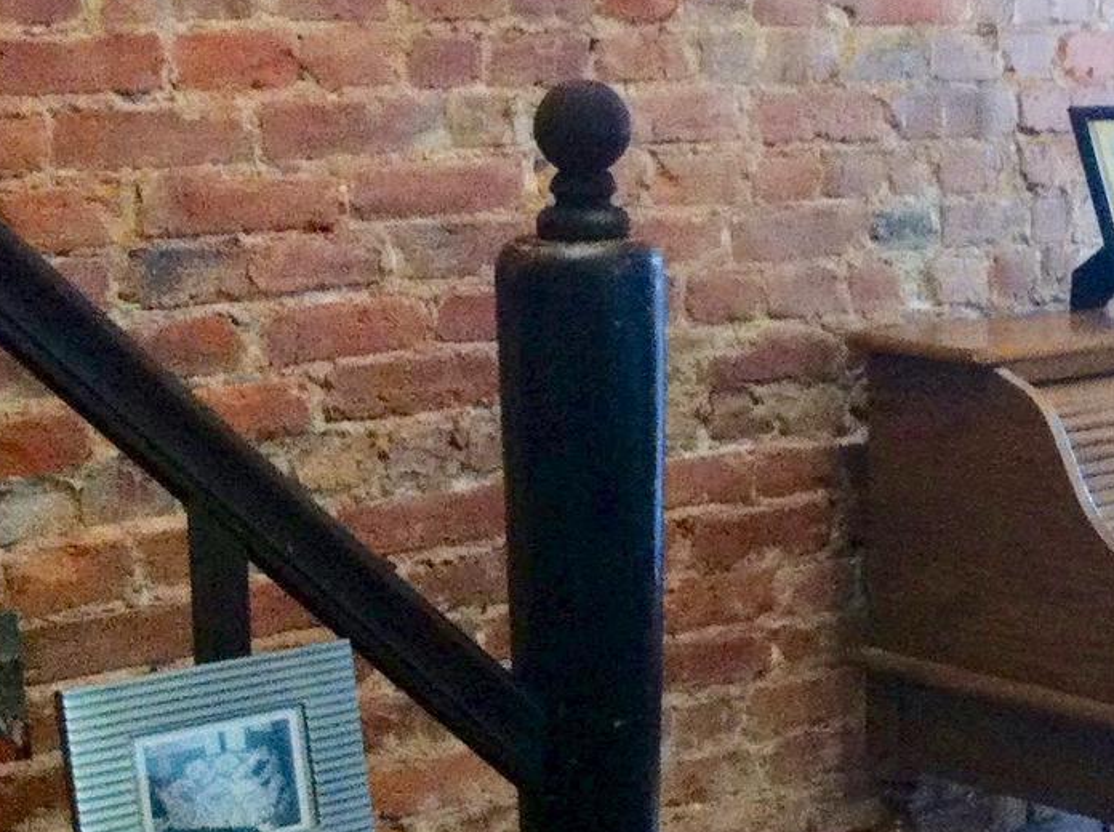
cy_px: 305
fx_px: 3310
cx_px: 1437
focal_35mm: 103
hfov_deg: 17.9
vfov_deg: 14.3
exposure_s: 1/15
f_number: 2.8
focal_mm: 3.85
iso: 320
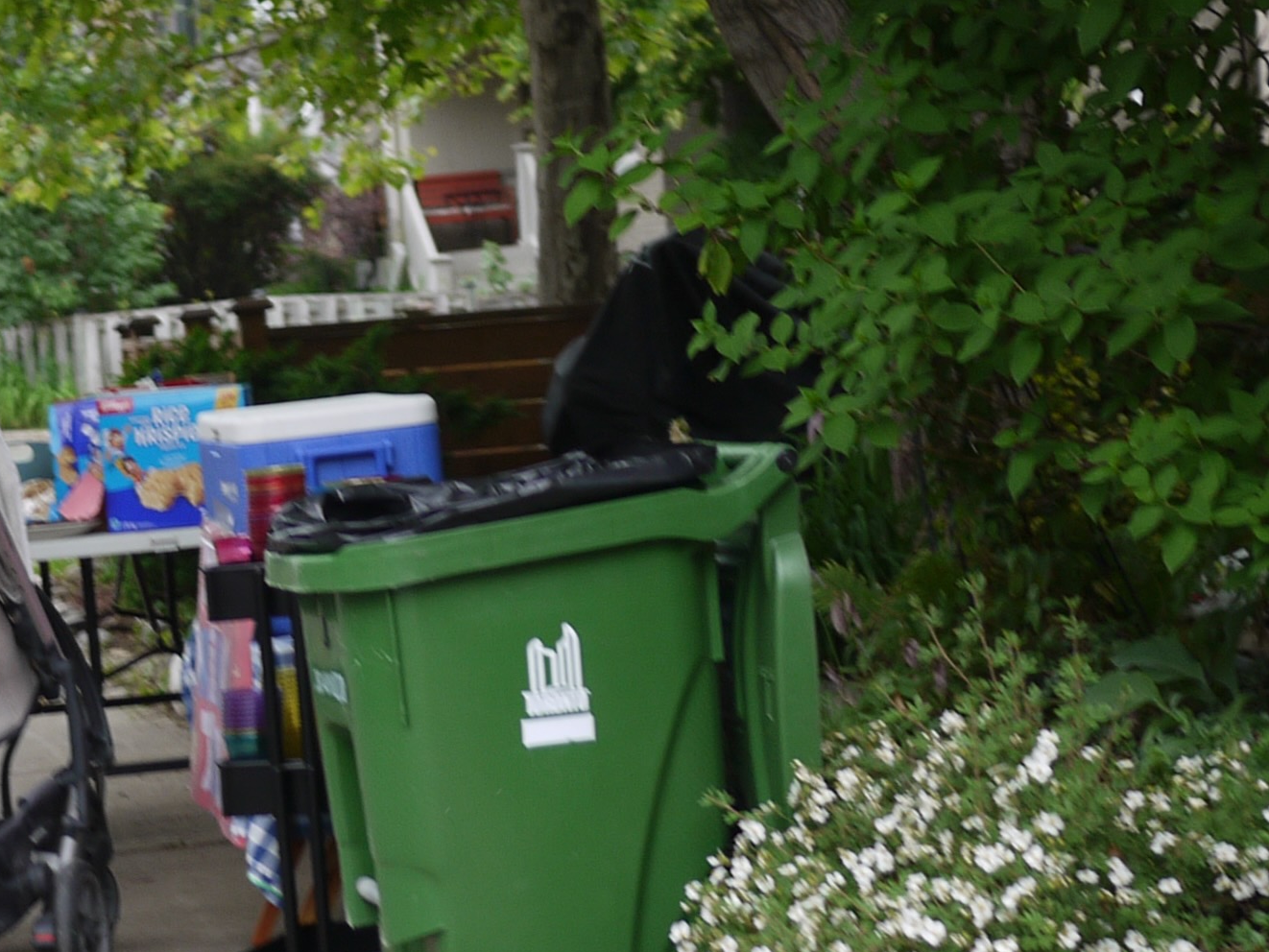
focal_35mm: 121
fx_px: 4437
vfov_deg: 12.2
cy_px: 578
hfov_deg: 16.1
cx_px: 164
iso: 100
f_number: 1.7
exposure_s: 1/500
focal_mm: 20
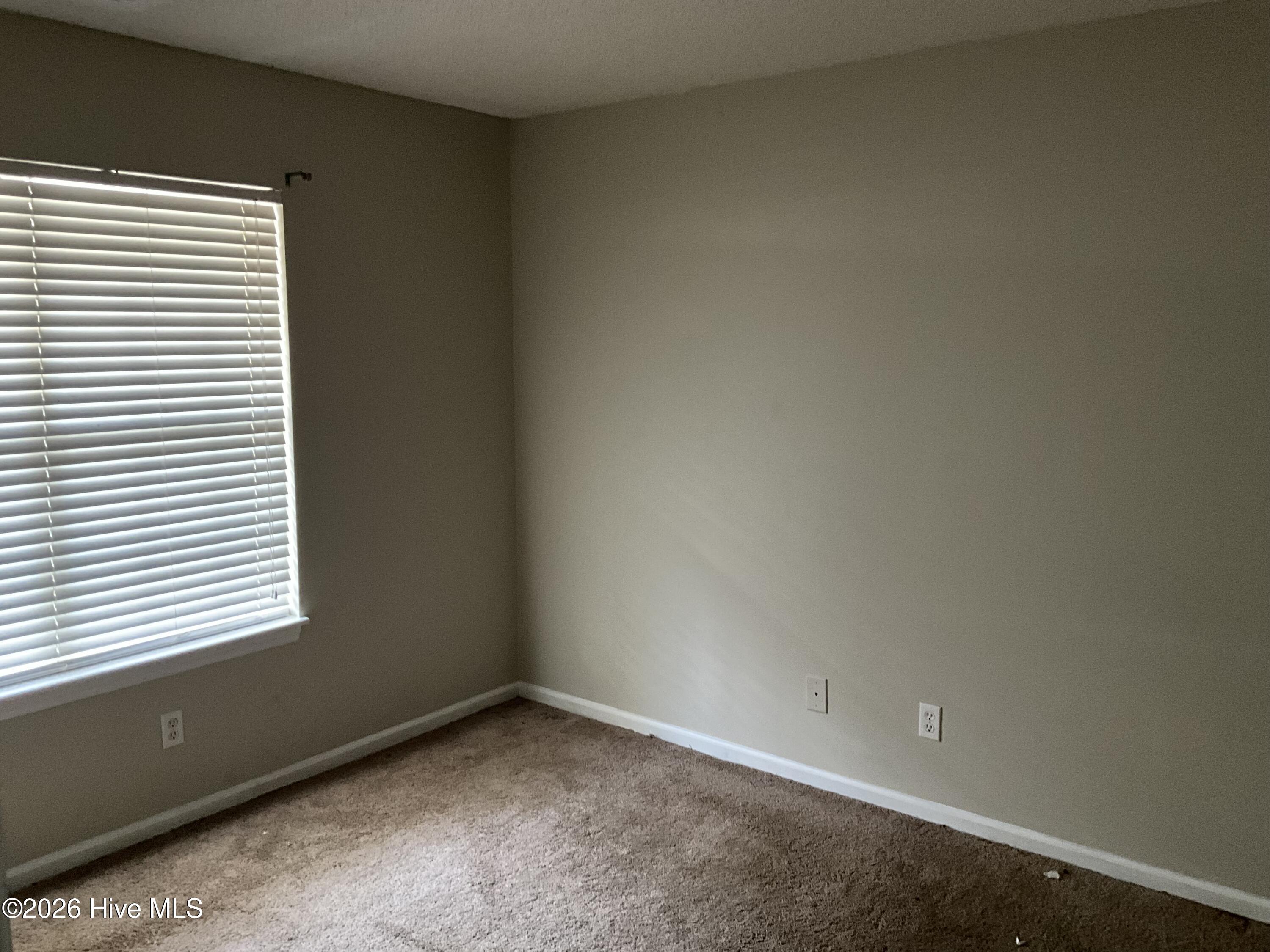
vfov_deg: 48.2
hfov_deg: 61.7
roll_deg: -1.1
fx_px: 1064
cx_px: 635
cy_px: 476
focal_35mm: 29
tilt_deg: -8.9
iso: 320
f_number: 1.8
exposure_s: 1/30
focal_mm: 3
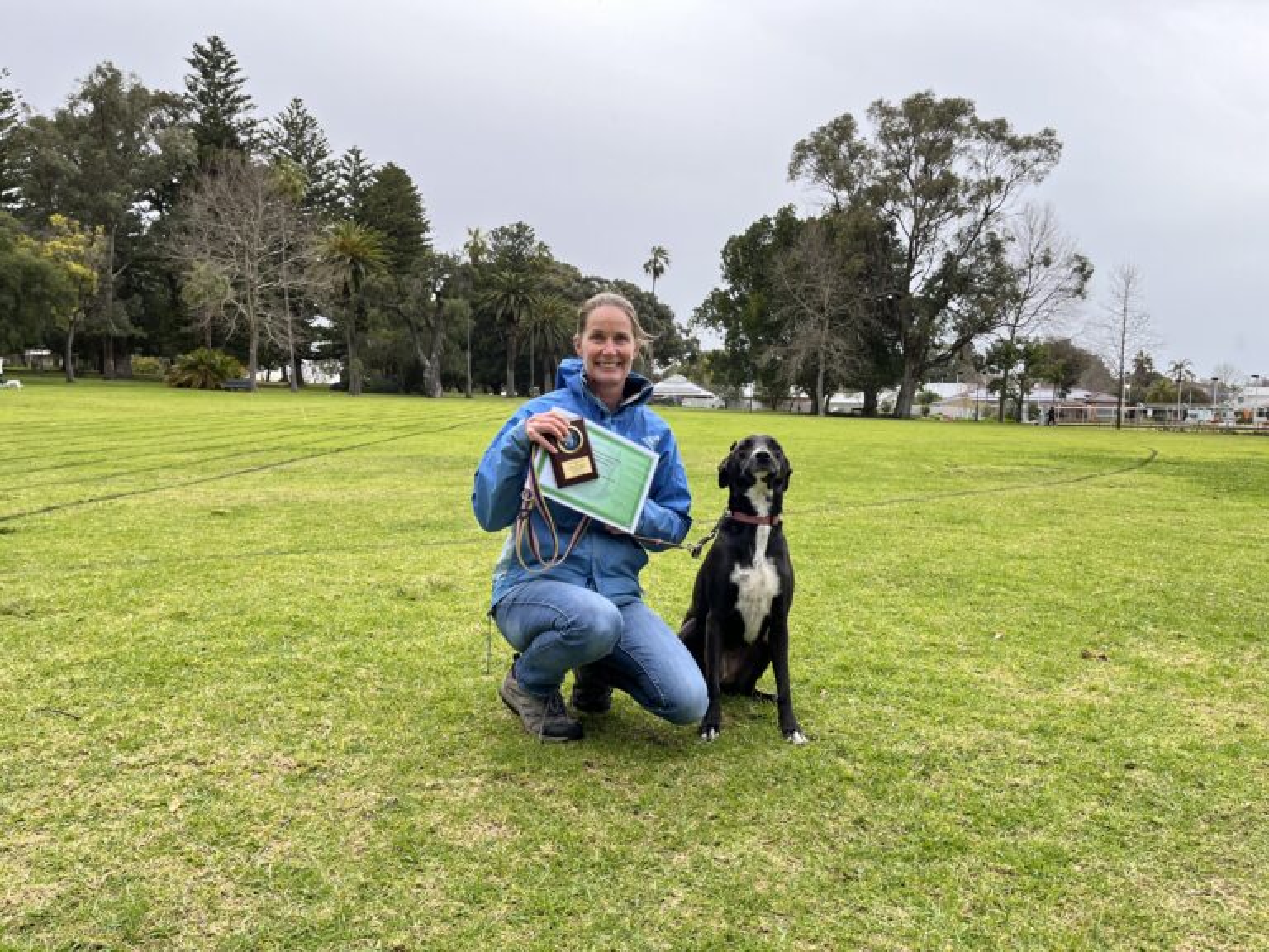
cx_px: 634
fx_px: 953
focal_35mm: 26
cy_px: 476
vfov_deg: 53.1
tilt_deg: -4.0
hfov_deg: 67.3
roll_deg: -0.6
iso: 50
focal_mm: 5.1
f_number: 1.6
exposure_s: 1/371
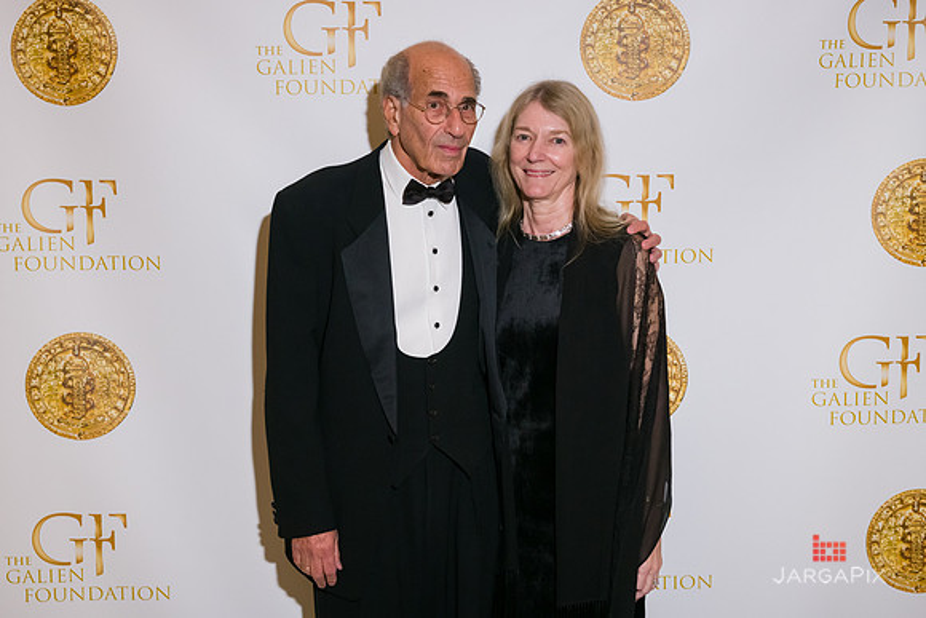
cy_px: 301
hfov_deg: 36.6
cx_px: 433
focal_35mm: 54
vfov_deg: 24.9
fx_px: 1399
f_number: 5
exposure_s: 1/125
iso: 1600
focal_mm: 50
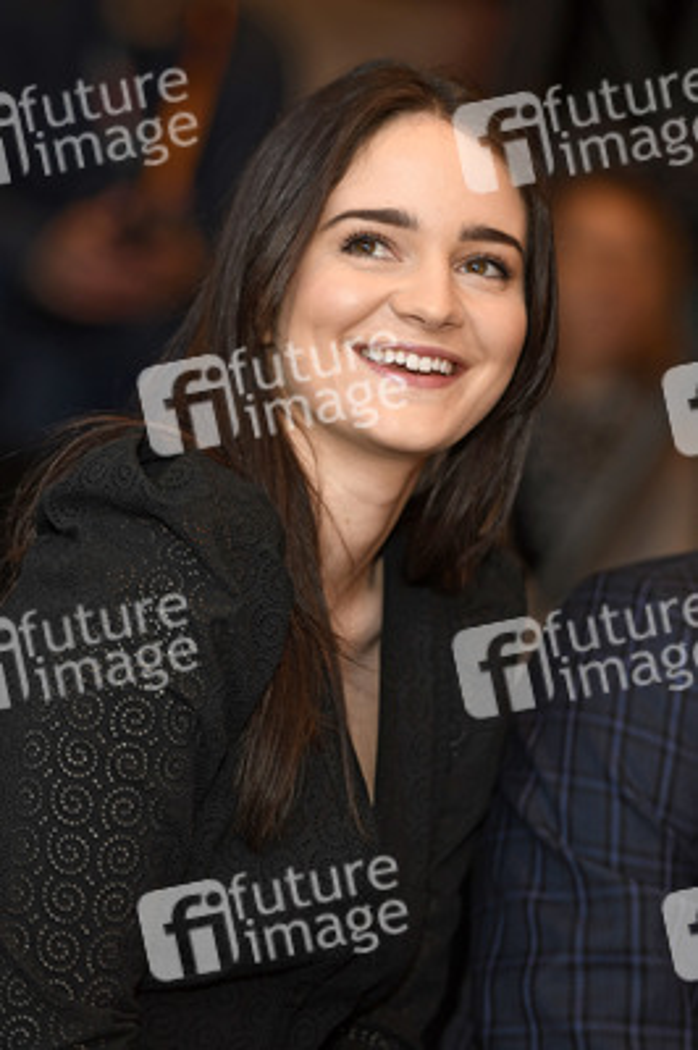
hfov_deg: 7.6
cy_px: 525
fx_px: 5244
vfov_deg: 11.4
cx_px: 349
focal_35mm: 180
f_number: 3.2
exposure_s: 1/200
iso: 1250
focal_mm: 180
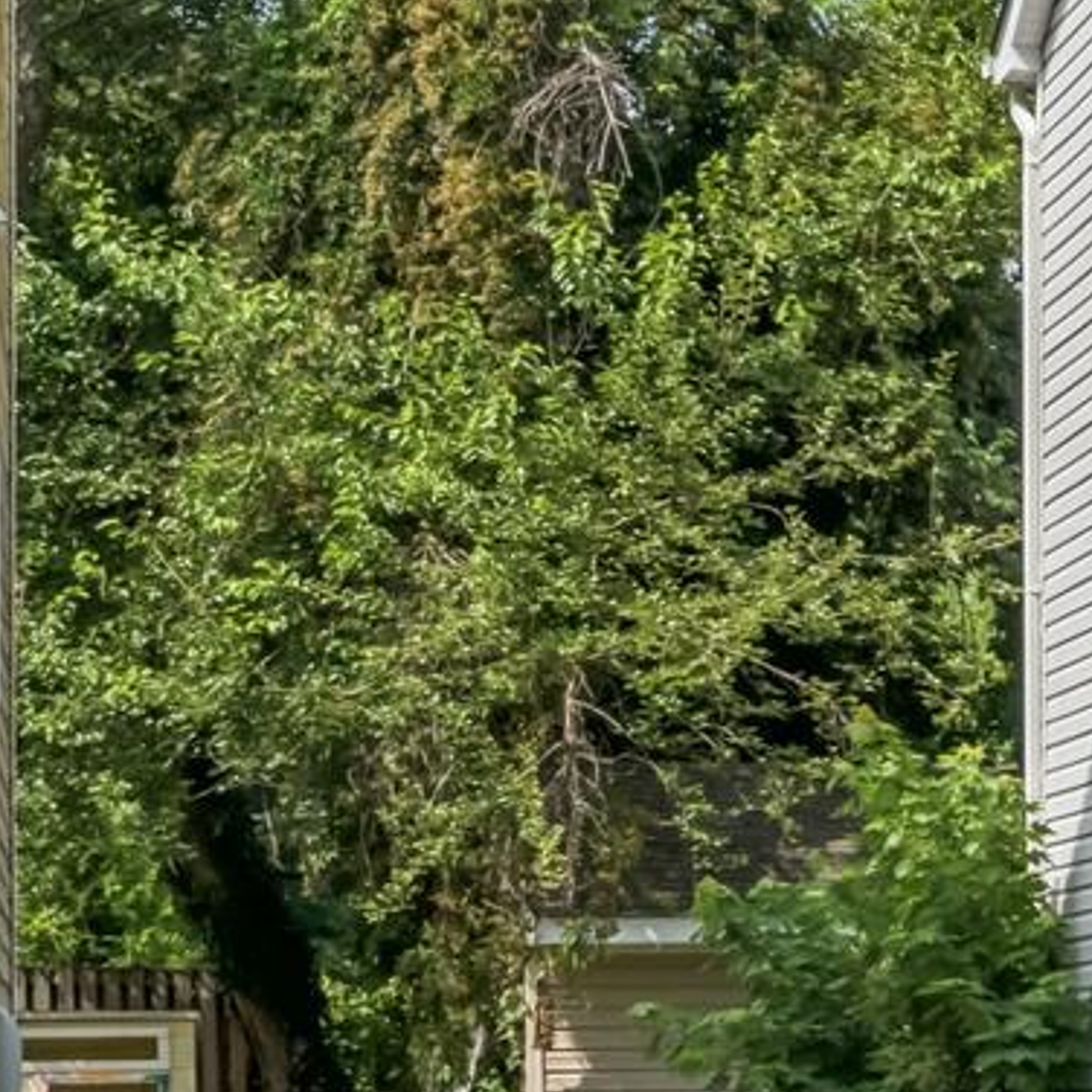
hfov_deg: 10.7
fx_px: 4961
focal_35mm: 139
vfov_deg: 12.5
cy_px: 774
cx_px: 2608
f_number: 8
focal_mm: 30
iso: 320
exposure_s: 1/1000
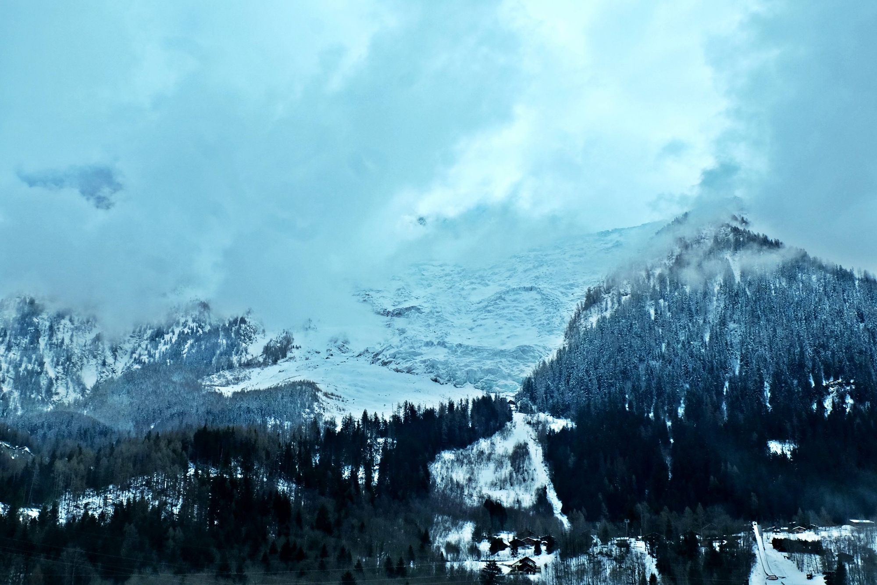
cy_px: 292
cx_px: 438
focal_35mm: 33
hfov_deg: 57.2
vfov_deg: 40.0
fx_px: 804
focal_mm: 22.2
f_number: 13
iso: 400
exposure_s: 1/350
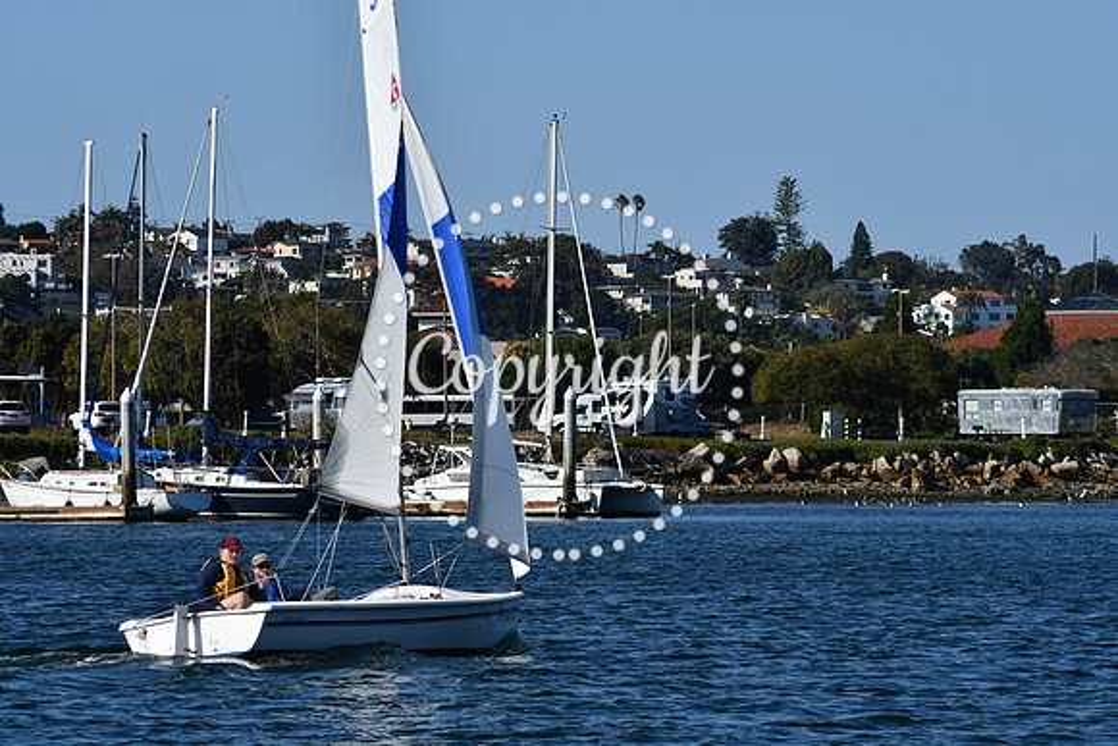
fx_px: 6274
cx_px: 559
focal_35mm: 202
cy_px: 373
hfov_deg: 10.2
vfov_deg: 6.8
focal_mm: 135
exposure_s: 1/1600
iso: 200
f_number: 7.1
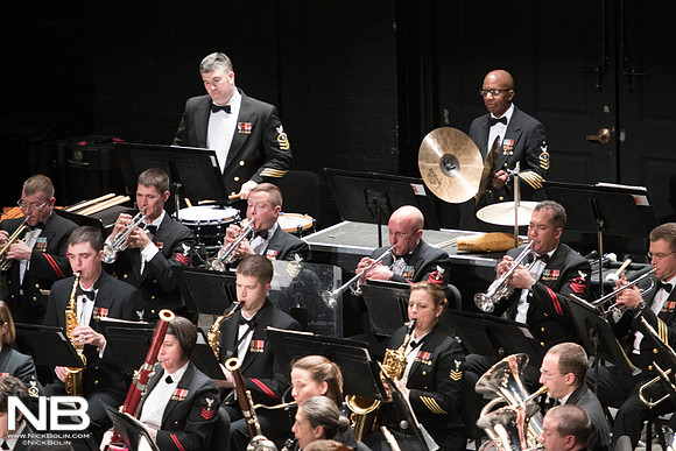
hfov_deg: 7.1
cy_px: 226
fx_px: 5447
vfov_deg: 4.7
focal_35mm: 290
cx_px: 338
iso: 4000
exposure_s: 1/125
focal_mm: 290
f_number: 5.6
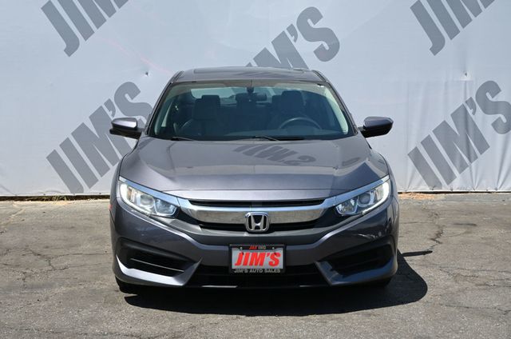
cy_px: 170
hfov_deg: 34.3
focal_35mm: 58
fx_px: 829
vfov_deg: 23.1
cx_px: 256
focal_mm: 39
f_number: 5.6
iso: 140
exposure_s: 1/250
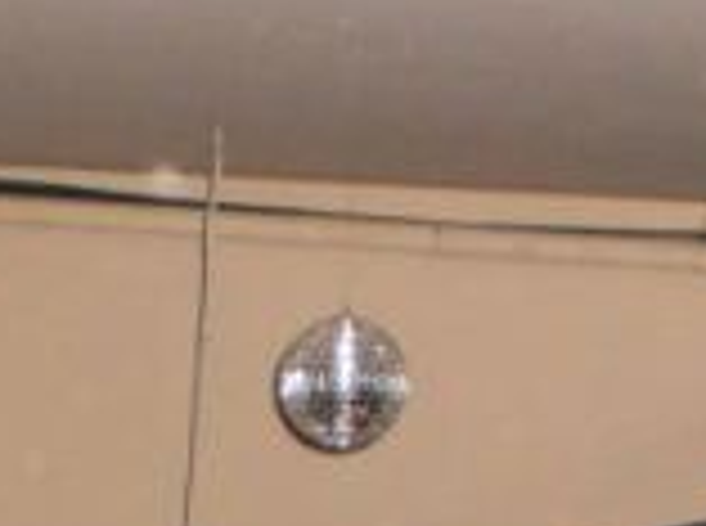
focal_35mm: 184
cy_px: 1151
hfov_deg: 10.8
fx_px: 3744
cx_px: 189
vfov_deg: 7.6
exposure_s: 1/30
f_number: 3.1
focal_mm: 6.3
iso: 320
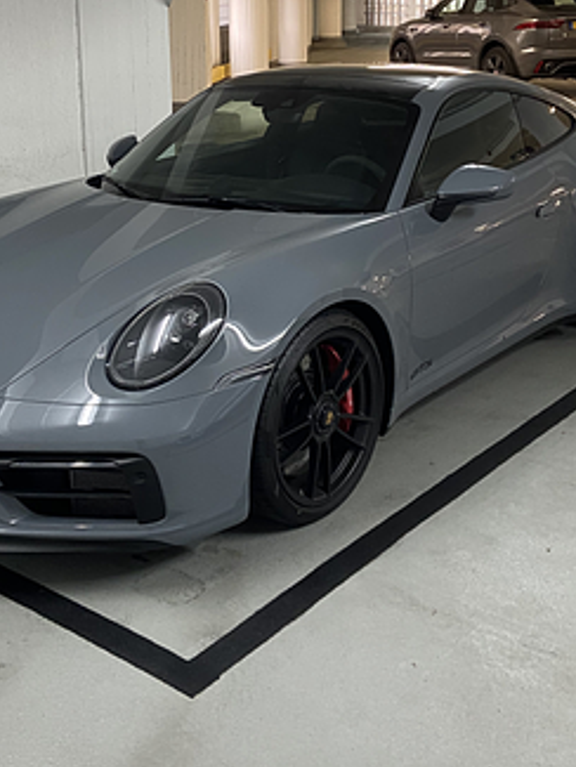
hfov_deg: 30.2
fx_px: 1064
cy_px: 238
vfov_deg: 39.0
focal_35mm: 48
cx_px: 229
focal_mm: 4.25
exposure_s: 1/50
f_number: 1.8
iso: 160
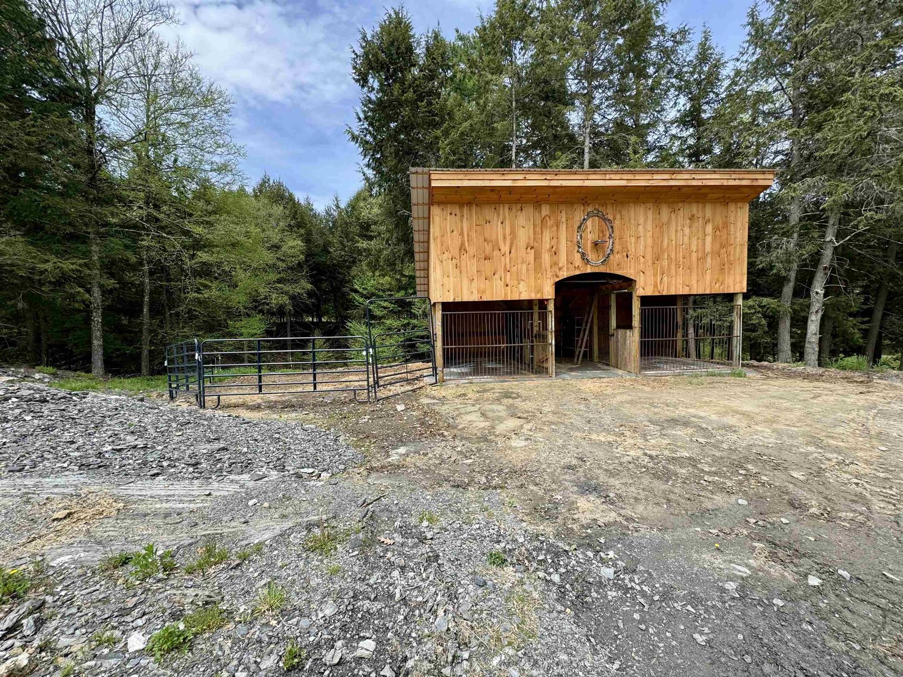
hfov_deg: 102.1
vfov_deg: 85.7
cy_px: 338
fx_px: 365
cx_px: 452
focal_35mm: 14
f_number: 2.2
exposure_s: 1/713
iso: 50
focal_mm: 2.22
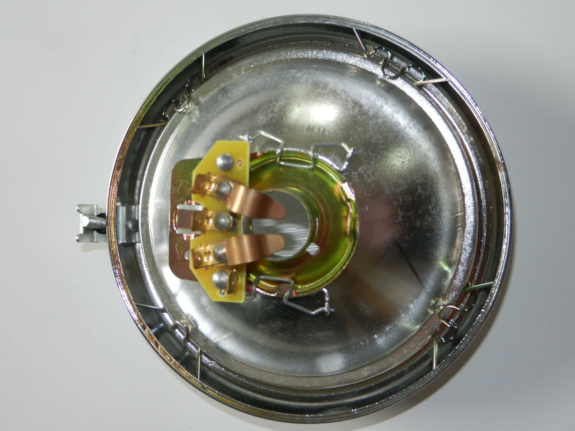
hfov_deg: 49.0
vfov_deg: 37.7
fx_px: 631
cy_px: 216
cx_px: 288
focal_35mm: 38
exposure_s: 1/50
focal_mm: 6.9
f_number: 4
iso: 160
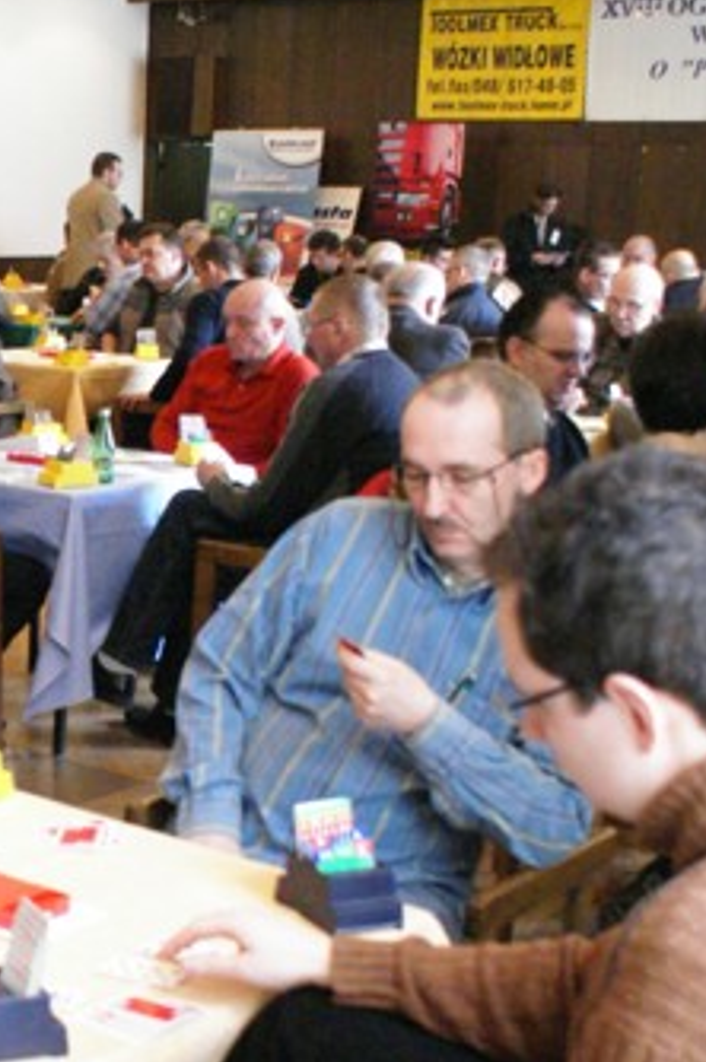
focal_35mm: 63
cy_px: 700
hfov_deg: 20.5
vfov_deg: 31.7
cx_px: -76
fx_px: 1857
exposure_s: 1/40
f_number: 4
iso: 1600
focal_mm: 20
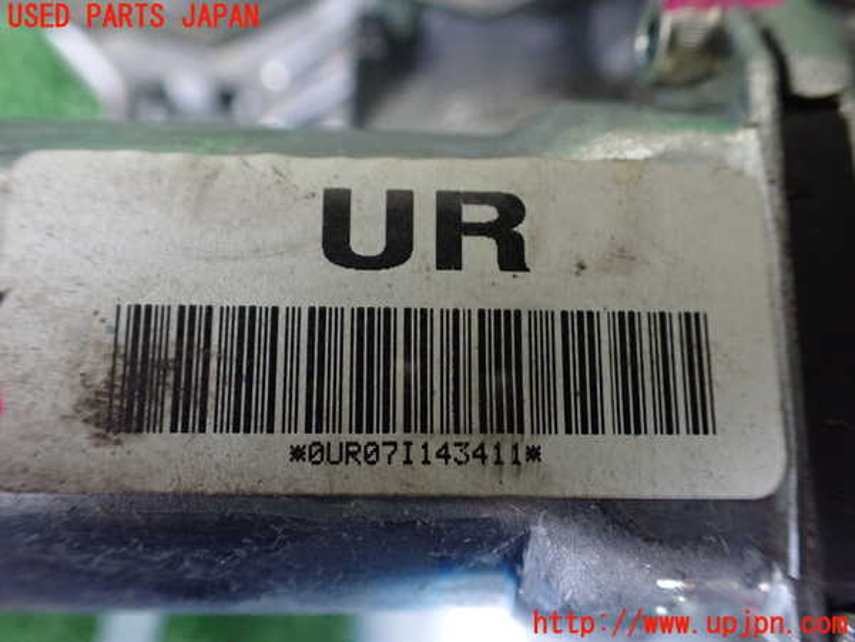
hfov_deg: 60.0
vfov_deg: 46.8
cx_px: 428
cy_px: 321
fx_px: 741
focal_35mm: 30
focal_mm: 5.4
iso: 800
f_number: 2.3
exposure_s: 1/100
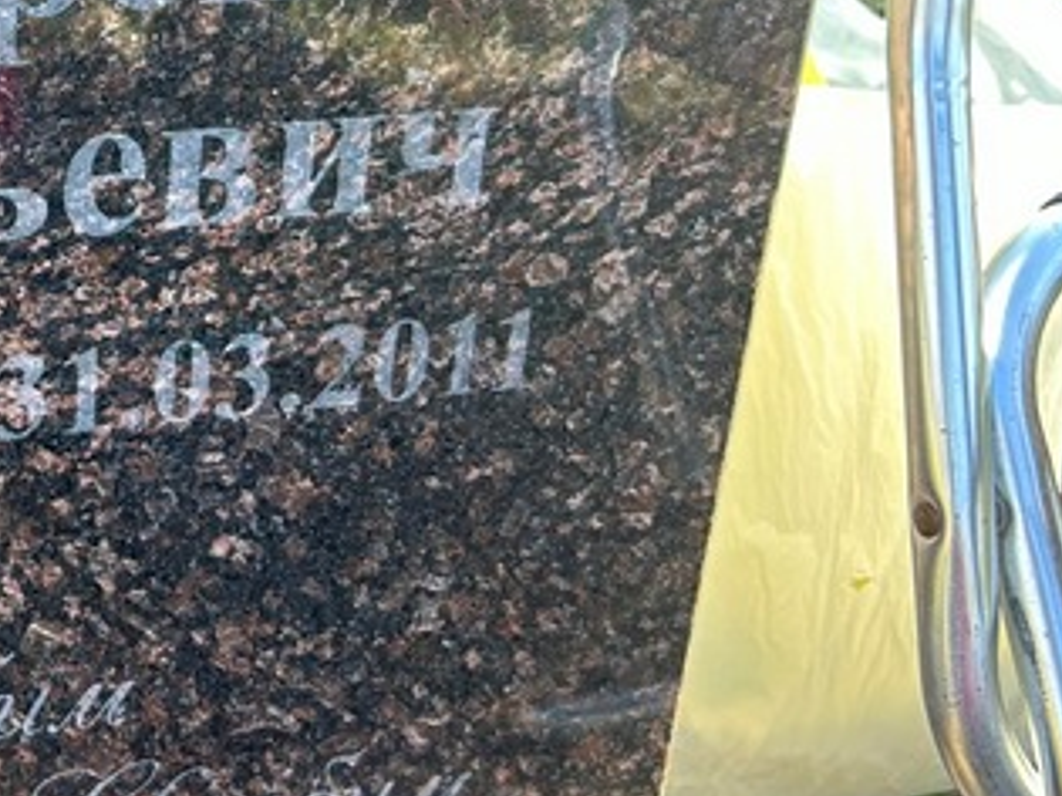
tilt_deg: -21.3
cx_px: -169
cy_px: 111
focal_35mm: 66
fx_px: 2024
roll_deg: -0.4
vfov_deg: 21.8
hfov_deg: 26.5
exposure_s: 1/193
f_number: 1.5
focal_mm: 5.7
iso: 50
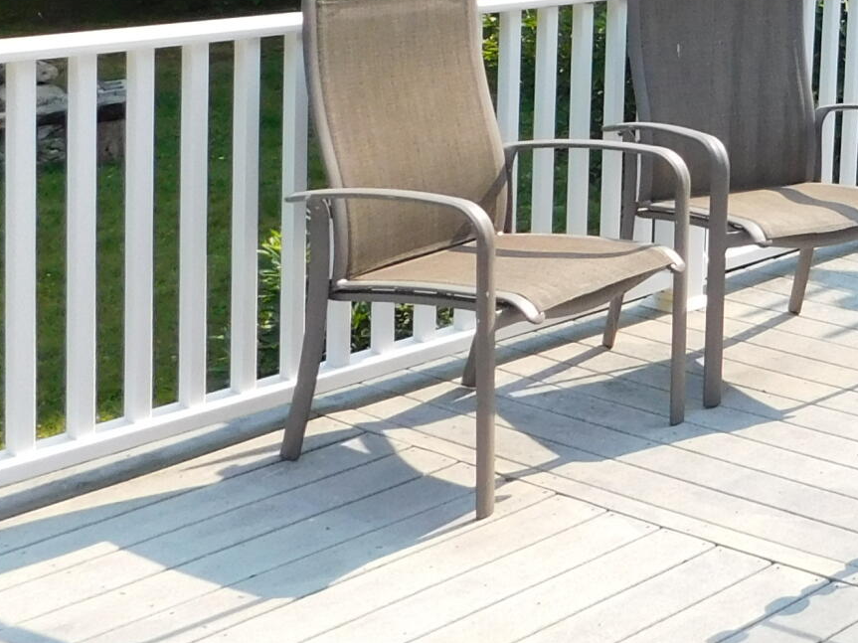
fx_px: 1983
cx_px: 1190
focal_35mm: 80
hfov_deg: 21.5
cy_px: -34
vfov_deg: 17.9
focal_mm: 4
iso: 125
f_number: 3
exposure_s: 1/800
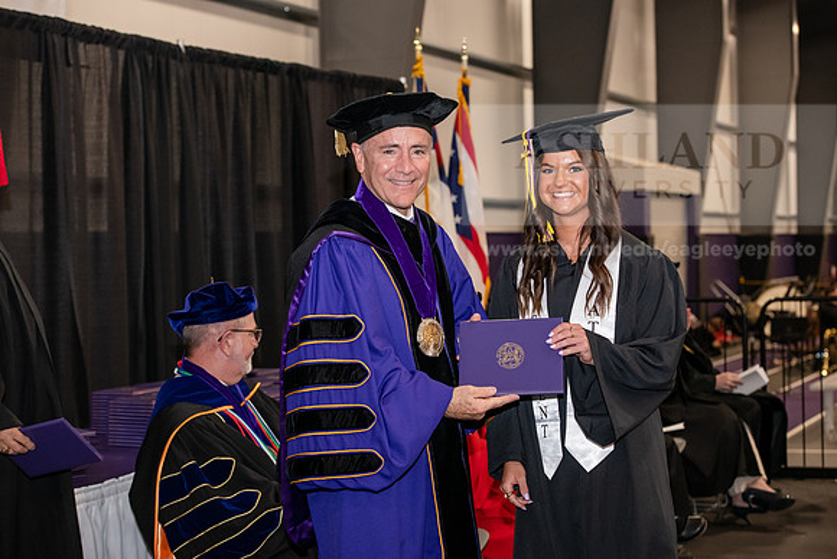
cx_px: 418
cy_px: 280
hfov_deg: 28.8
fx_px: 1628
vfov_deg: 19.5
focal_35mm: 70
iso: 2500
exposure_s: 1/200
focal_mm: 70
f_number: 5
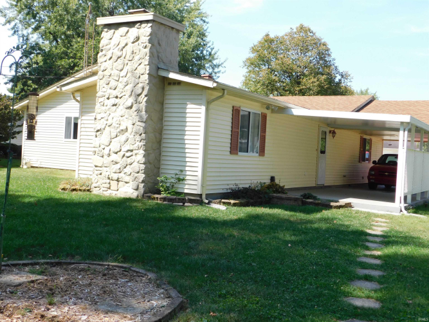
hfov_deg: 46.8
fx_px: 496
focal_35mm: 40
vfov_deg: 35.9
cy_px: 161
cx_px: 214
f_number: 3.6
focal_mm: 7.1
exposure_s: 1/400
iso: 125
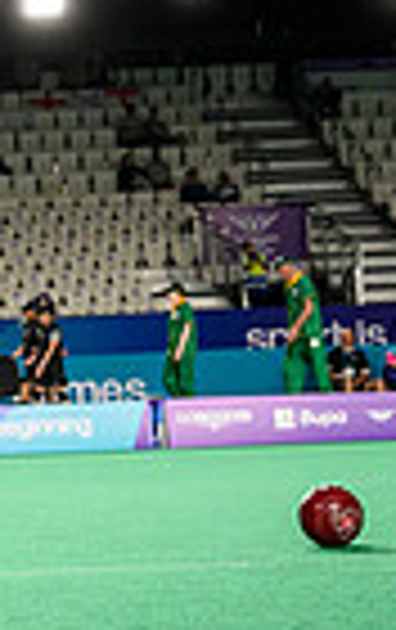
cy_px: 227
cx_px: -536
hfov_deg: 8.9
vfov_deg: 15.4
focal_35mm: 135
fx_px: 2322
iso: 1600
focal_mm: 32
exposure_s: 1/1000
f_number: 4.5
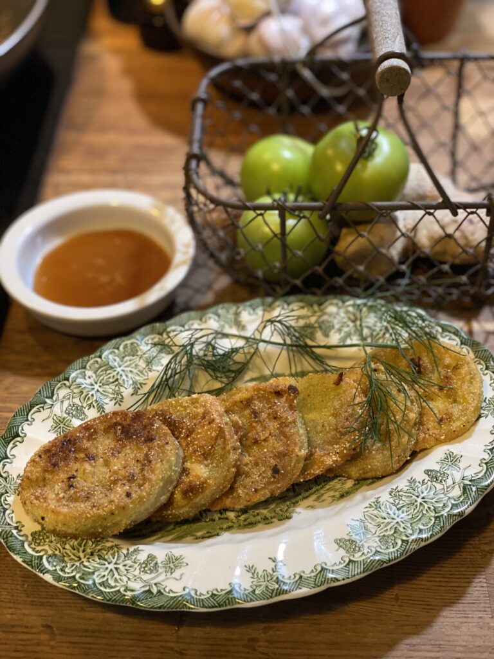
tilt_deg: -44.5
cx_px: 247
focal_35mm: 52
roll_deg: +1.1
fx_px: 989
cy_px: 330
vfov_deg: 36.8
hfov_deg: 28.0
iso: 250
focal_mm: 6
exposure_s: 1/33
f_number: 2
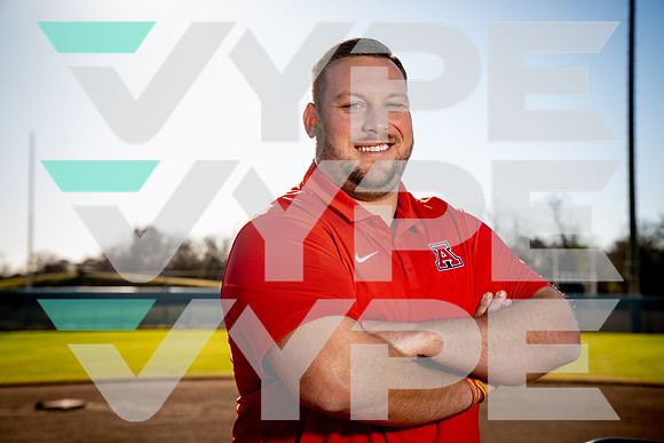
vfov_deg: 23.8
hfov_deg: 35.0
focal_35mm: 57
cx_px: 332
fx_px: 1052
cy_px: 222
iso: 100
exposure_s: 1/250
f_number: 5.6
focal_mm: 57
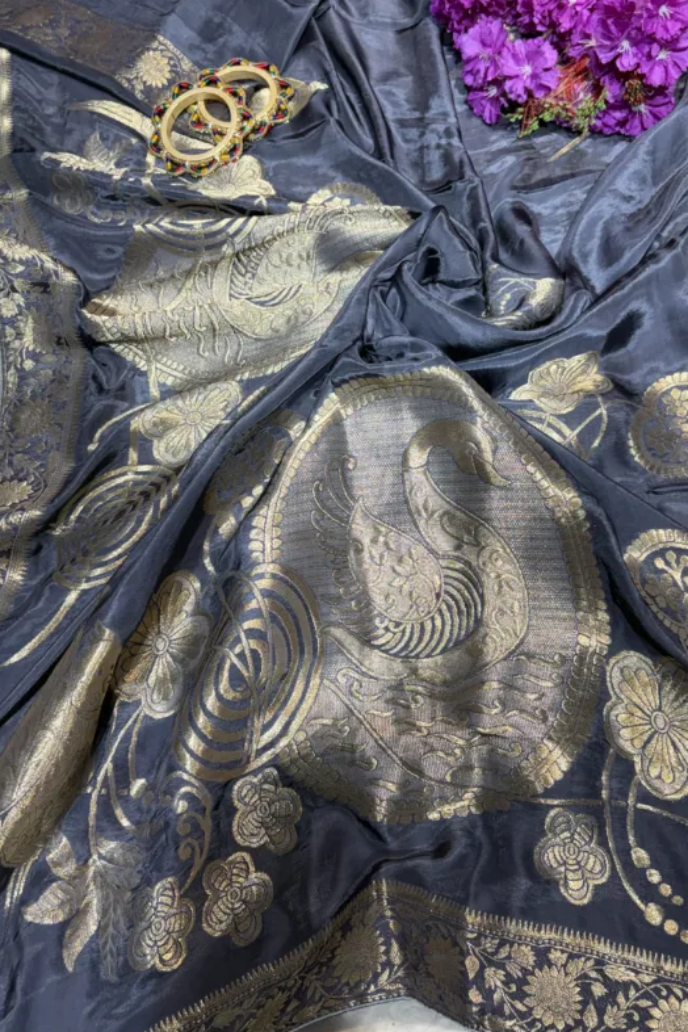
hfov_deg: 42.3
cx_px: 379
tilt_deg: -69.3
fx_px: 889
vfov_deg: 60.3
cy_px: 525
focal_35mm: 31
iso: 50
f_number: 1.6
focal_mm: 5.96
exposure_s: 1/100
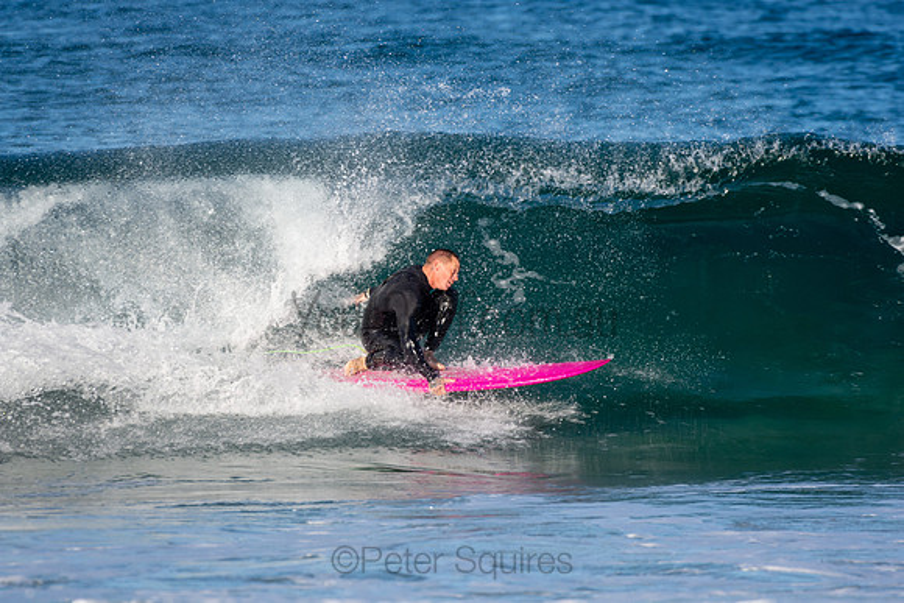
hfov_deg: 2.7
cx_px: 452
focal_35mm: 750
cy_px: 302
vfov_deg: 1.8
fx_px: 18837
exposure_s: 1/1250
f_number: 5.6
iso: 220
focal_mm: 500
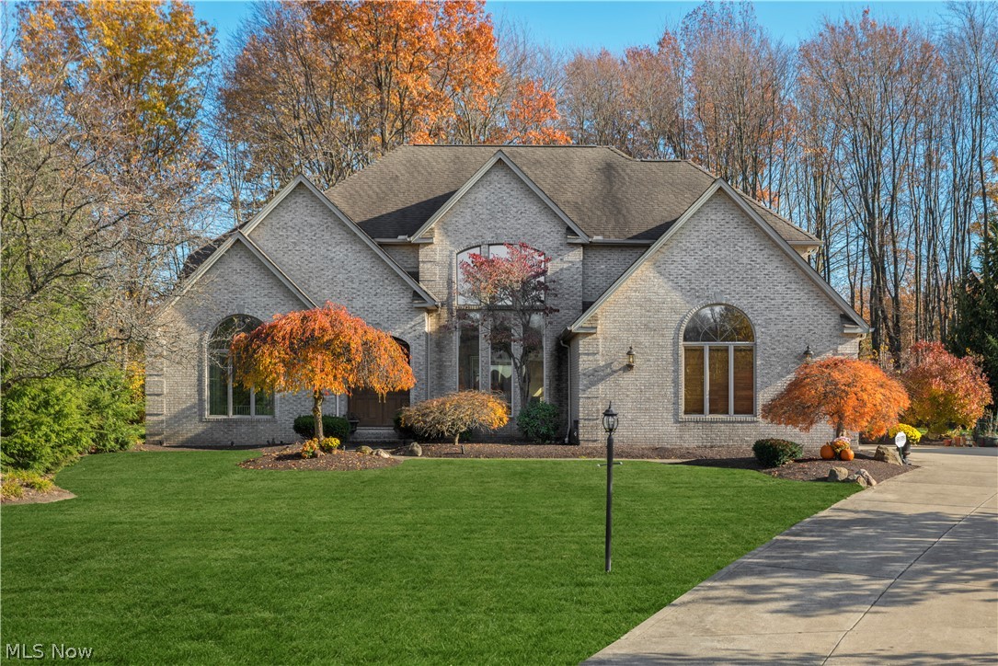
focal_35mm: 46
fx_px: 1275
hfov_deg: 42.7
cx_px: 499
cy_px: 333
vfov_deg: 29.3
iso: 200
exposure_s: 1/250
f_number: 9
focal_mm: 46
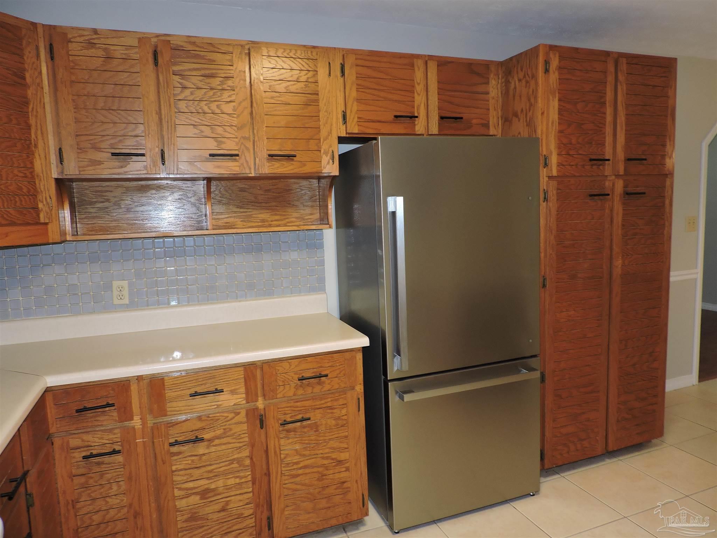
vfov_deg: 56.8
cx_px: 358
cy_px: 269
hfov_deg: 71.6
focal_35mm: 24
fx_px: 497
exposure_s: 1/30
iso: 200
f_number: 3
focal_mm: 4.3
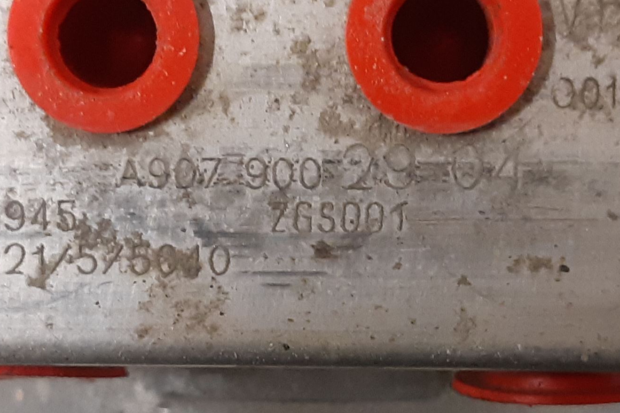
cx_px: 265
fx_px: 723
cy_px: 218
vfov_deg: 31.9
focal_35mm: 42
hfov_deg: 46.3
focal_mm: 3.93
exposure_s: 1/25
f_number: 1.7
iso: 250
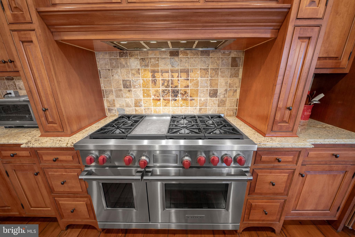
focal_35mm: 13
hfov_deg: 108.3
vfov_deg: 85.4
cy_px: 118
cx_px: 178
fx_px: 128
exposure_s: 1/20
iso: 320
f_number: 4.5
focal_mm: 13
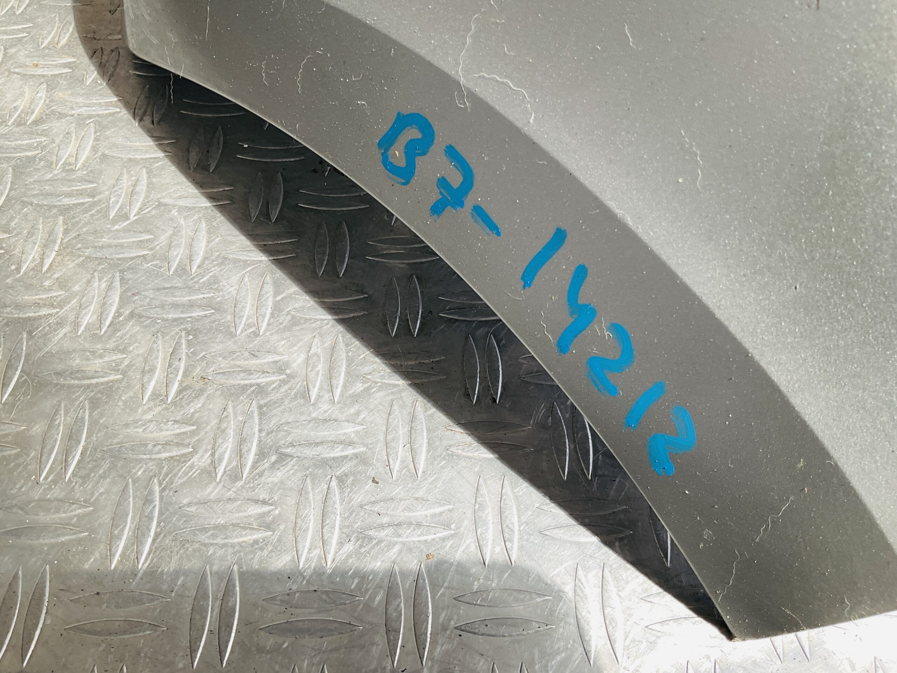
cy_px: 336
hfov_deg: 61.7
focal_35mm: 29
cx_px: 448
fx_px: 751
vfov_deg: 48.2
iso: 16
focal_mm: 3
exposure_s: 1/816
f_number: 1.8
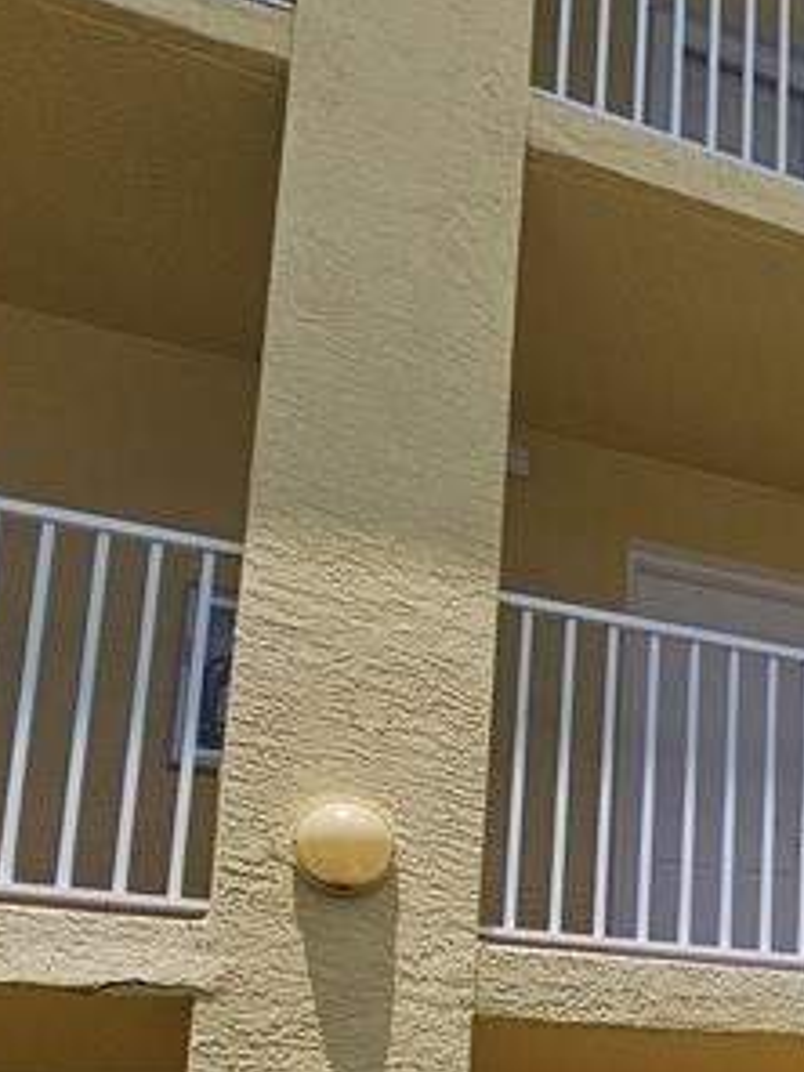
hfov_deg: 27.0
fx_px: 1394
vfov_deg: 39.0
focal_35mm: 45
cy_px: 971
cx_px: 1050
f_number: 2.2
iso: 50
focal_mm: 2.2
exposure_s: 1/3084
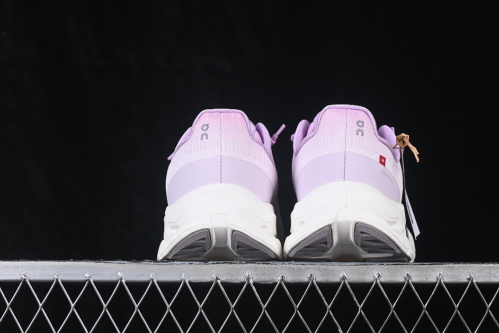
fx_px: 1192
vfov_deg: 15.9
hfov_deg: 23.6
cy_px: 143
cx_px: 284
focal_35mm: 86
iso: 160
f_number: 8
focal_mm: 50
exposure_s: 1/80
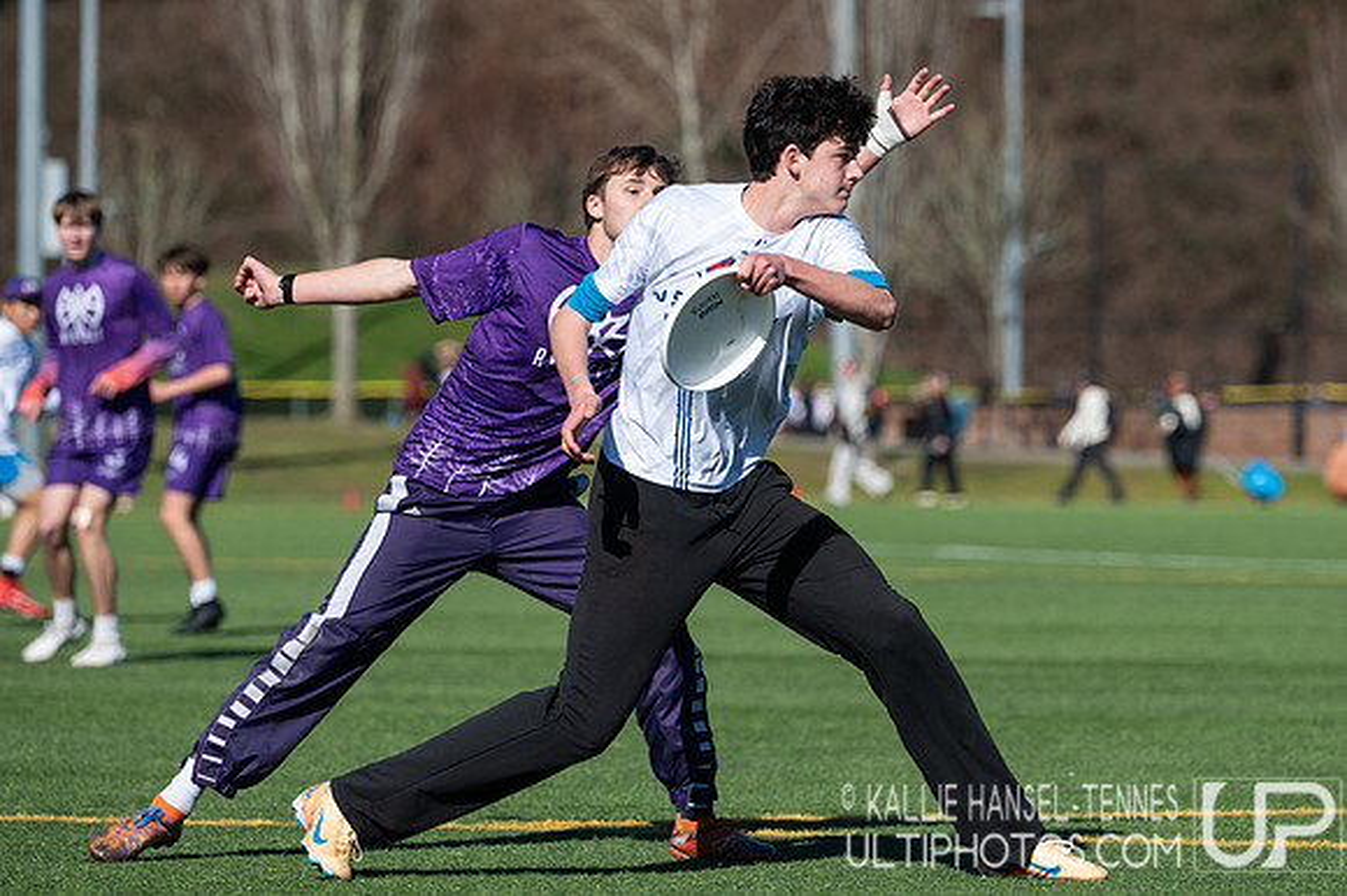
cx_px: 781
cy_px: 420
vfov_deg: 6.1
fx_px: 8434
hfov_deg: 9.1
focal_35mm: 226
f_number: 4.5
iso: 125
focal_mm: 190
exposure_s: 1/1600
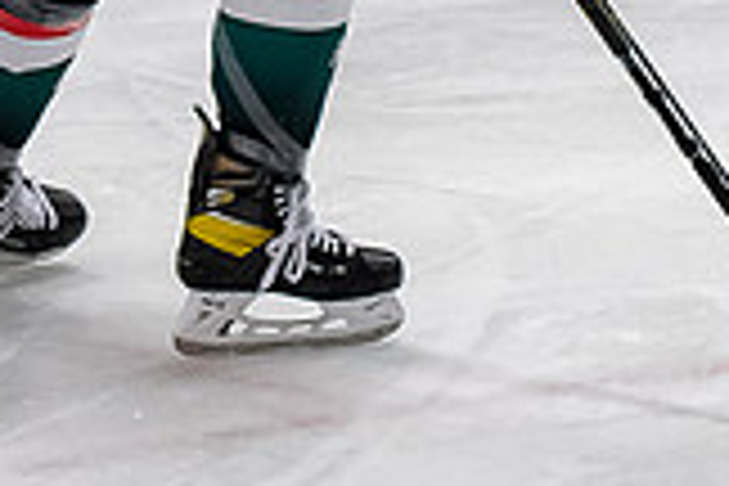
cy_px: -519
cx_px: 378
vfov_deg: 2.7
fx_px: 10428
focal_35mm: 515
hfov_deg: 4.0
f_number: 3.5
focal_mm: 70
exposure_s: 1/800
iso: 2200
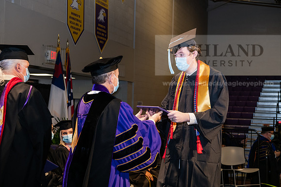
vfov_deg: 22.6
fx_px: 468
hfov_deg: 33.4
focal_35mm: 60
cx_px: 140
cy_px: 94
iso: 1600
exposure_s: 1/200
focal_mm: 60
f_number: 6.3
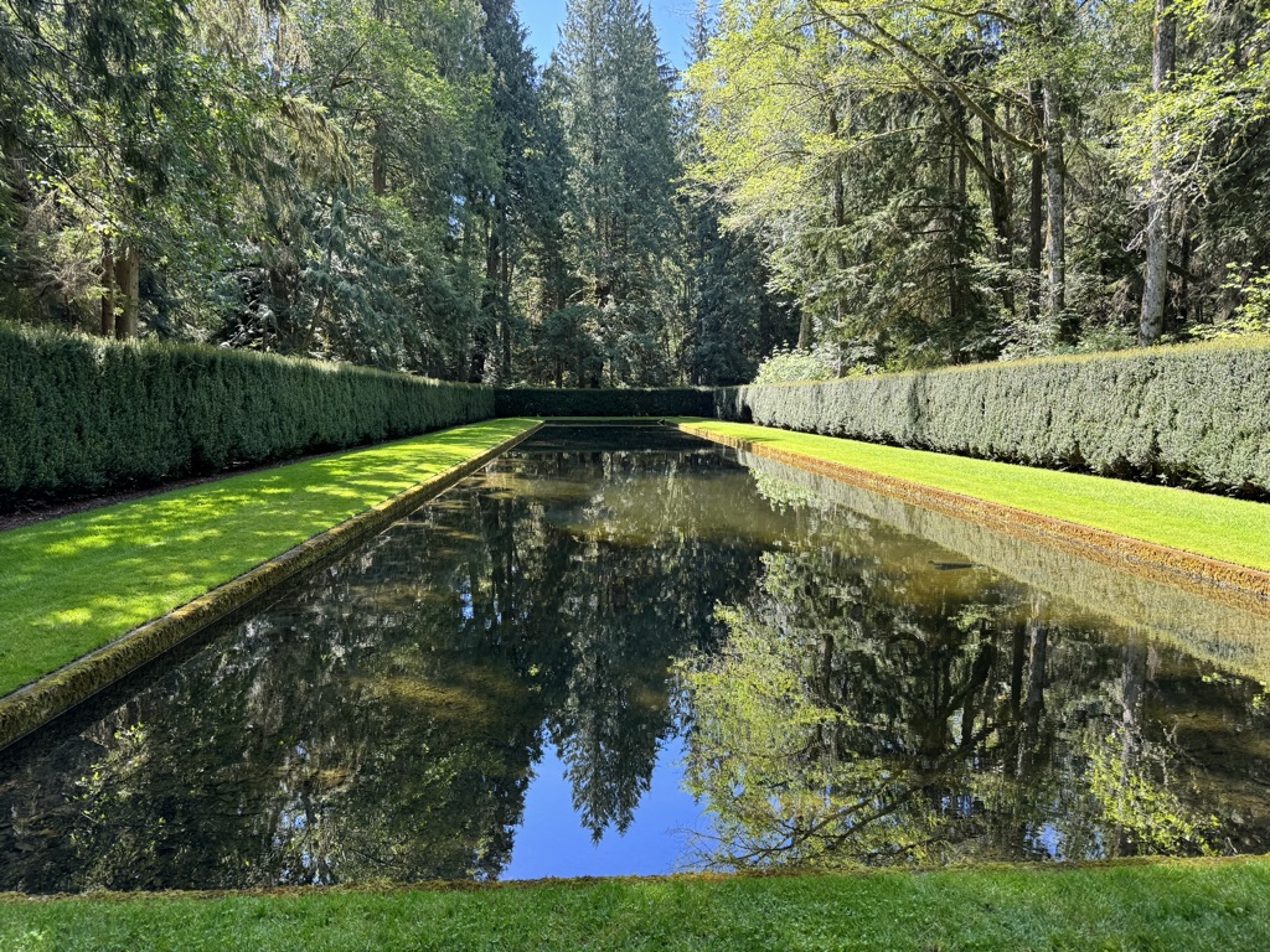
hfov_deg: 71.6
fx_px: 881
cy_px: 476
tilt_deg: -5.4
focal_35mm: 24
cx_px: 635
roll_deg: +0.1
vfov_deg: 56.8
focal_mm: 6.76
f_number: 1.78
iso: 80
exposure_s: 1/278
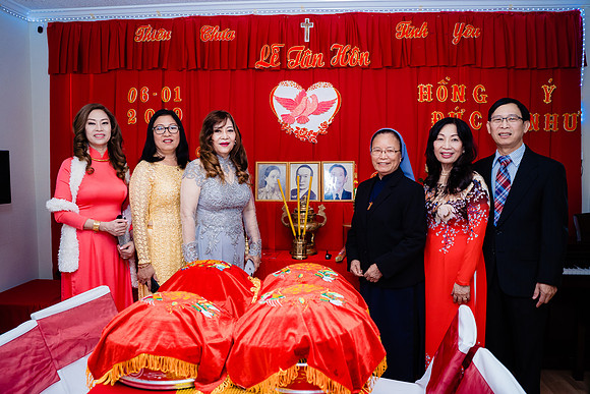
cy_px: 197
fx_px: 459
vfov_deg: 46.4
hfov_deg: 65.5
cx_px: 295
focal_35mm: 28
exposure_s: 1/200
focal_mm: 28
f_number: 4
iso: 1000
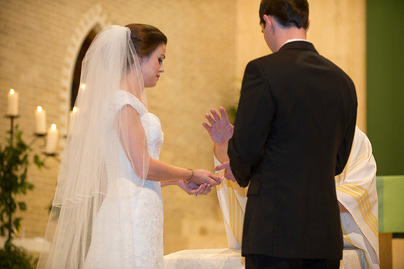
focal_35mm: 125
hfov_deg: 16.4
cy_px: 134
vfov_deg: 11.0
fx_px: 1402
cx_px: 202
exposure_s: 1/60
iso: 1600
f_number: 2.8
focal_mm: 125
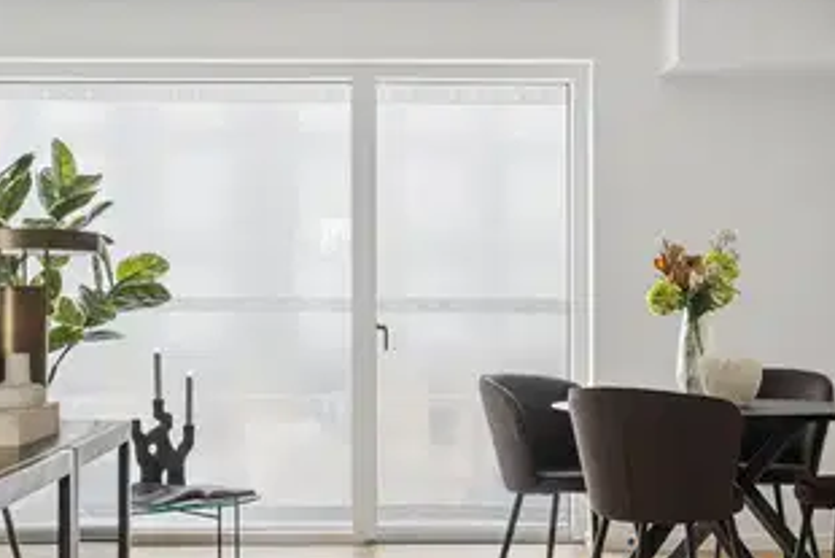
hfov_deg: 32.9
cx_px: 391
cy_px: 283
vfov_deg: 22.3
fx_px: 1415
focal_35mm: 61
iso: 200
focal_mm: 30
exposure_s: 1/50
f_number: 8
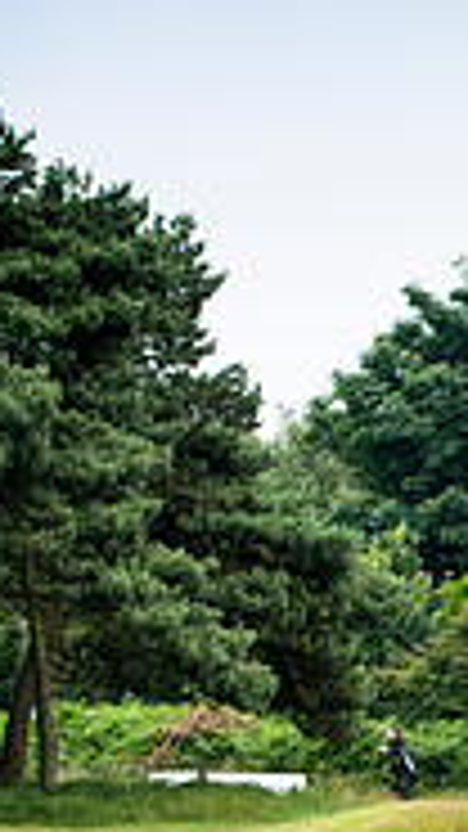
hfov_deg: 4.3
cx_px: 1294
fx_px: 6003
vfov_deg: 7.9
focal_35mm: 272
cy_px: 558
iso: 400
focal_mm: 82
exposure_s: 1/800
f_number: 6.3
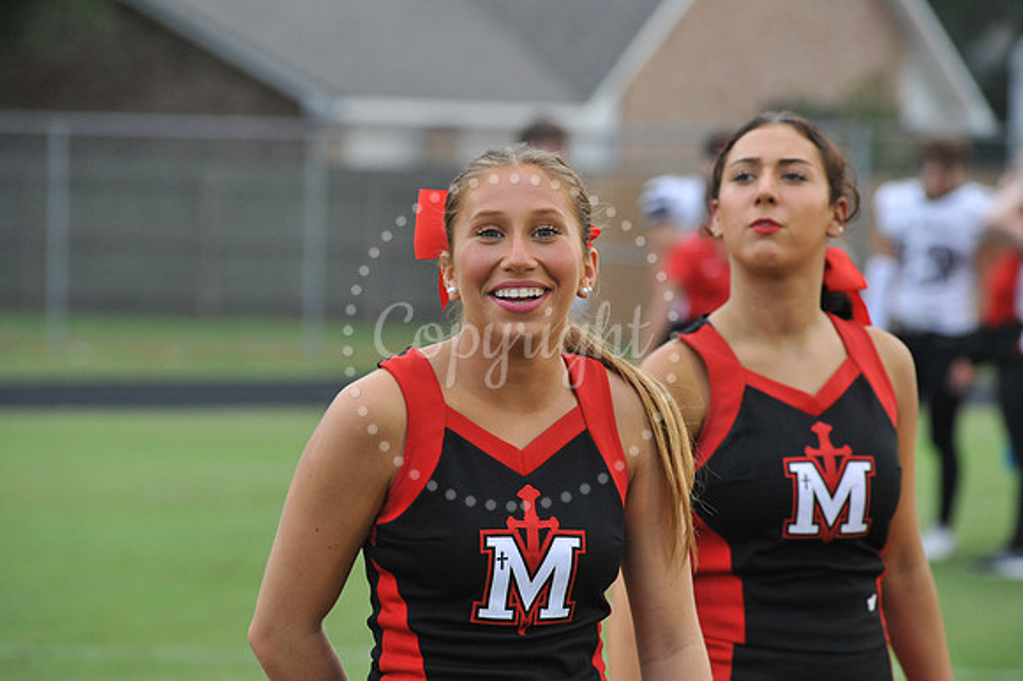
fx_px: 5680
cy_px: 340
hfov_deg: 10.3
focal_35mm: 200
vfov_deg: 6.9
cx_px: 512
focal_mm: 200
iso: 2000
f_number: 6.3
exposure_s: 1/250
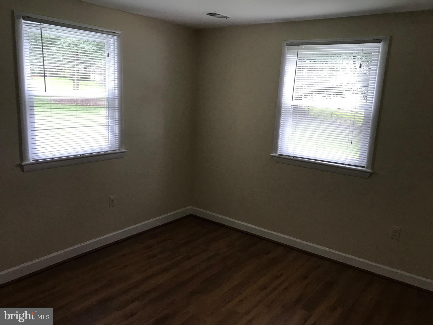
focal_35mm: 28
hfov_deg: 63.4
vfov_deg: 49.7
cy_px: 162
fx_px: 350
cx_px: 216
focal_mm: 3.99
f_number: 1.8
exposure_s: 1/20
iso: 40
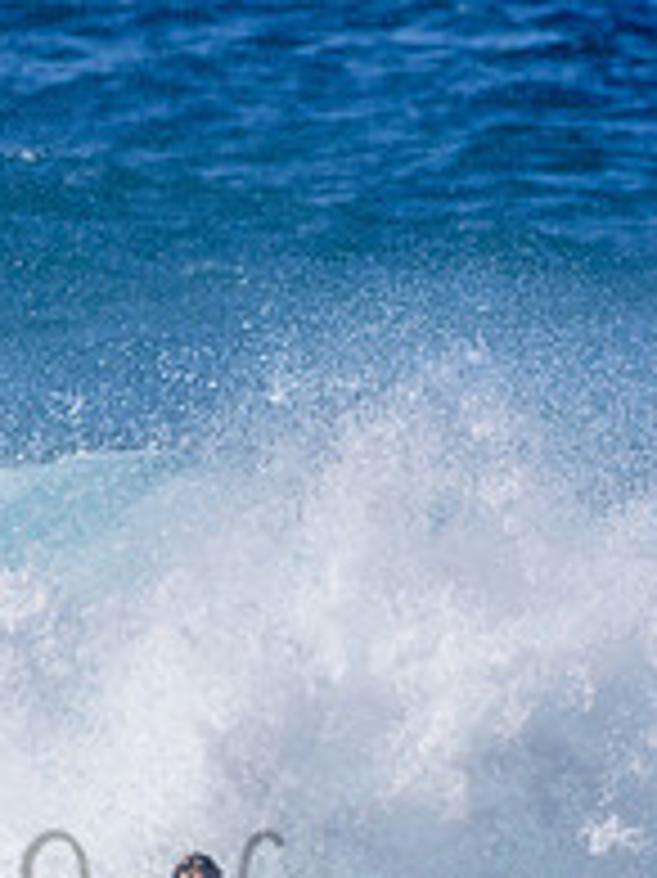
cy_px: 862
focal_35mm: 2148
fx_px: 54417
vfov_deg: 0.9
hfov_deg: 0.7
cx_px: 216
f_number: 5.6
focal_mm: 500
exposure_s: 1/2000
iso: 200
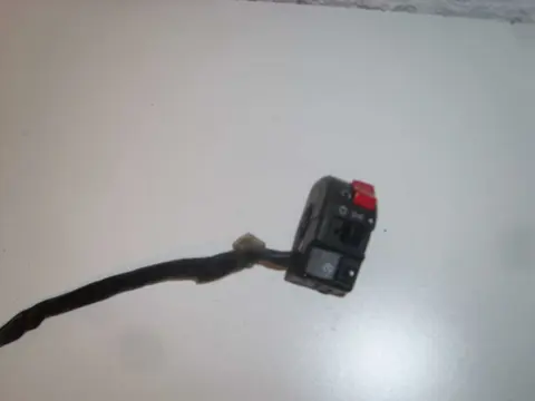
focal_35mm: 35
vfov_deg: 40.7
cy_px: 200
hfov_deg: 52.6
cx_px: 268
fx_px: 541
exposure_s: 1/30
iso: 50
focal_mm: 5.8
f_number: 2.8
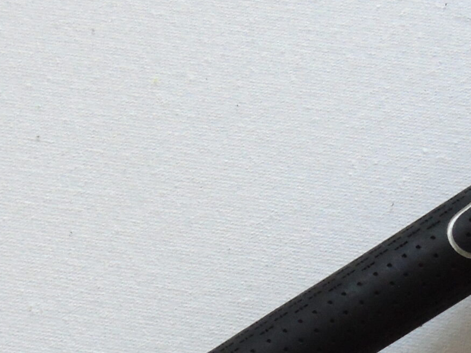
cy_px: 328
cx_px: 215
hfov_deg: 26.7
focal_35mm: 73
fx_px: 993
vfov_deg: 19.7
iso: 400
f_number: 3.4
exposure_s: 1/25
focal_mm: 4.4
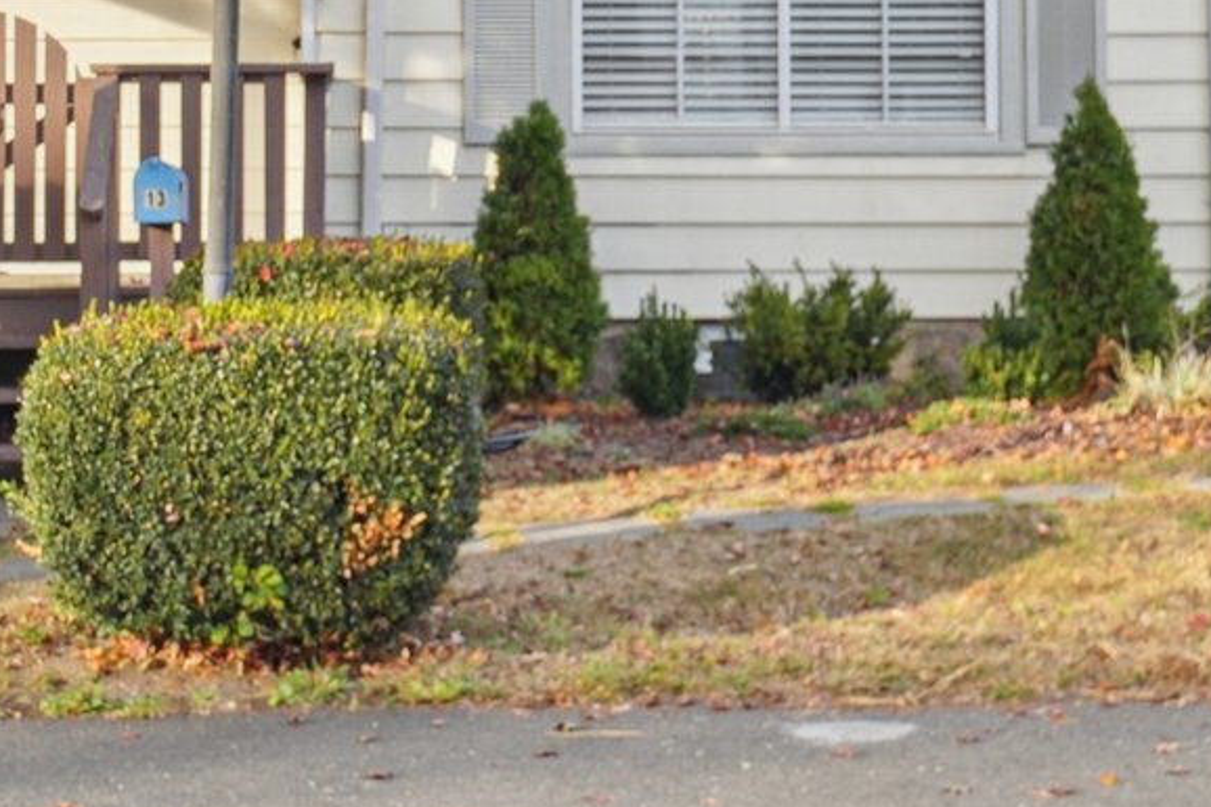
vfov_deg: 15.9
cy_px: 83
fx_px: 2858
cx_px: 463
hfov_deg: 23.9
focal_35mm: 85
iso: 400
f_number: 8
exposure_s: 1/400
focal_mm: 24
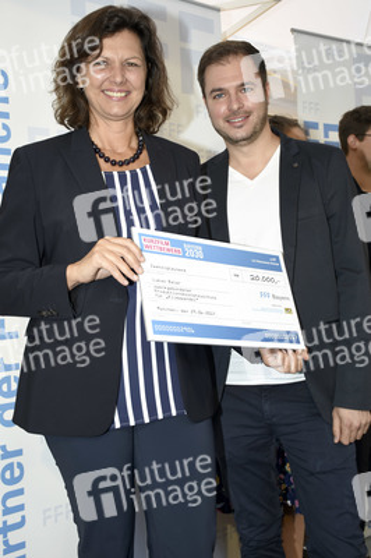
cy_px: 279
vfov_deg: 49.6
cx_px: 186
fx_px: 604
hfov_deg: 34.2
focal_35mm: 39
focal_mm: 26
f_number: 3.8
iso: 160
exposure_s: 1/160
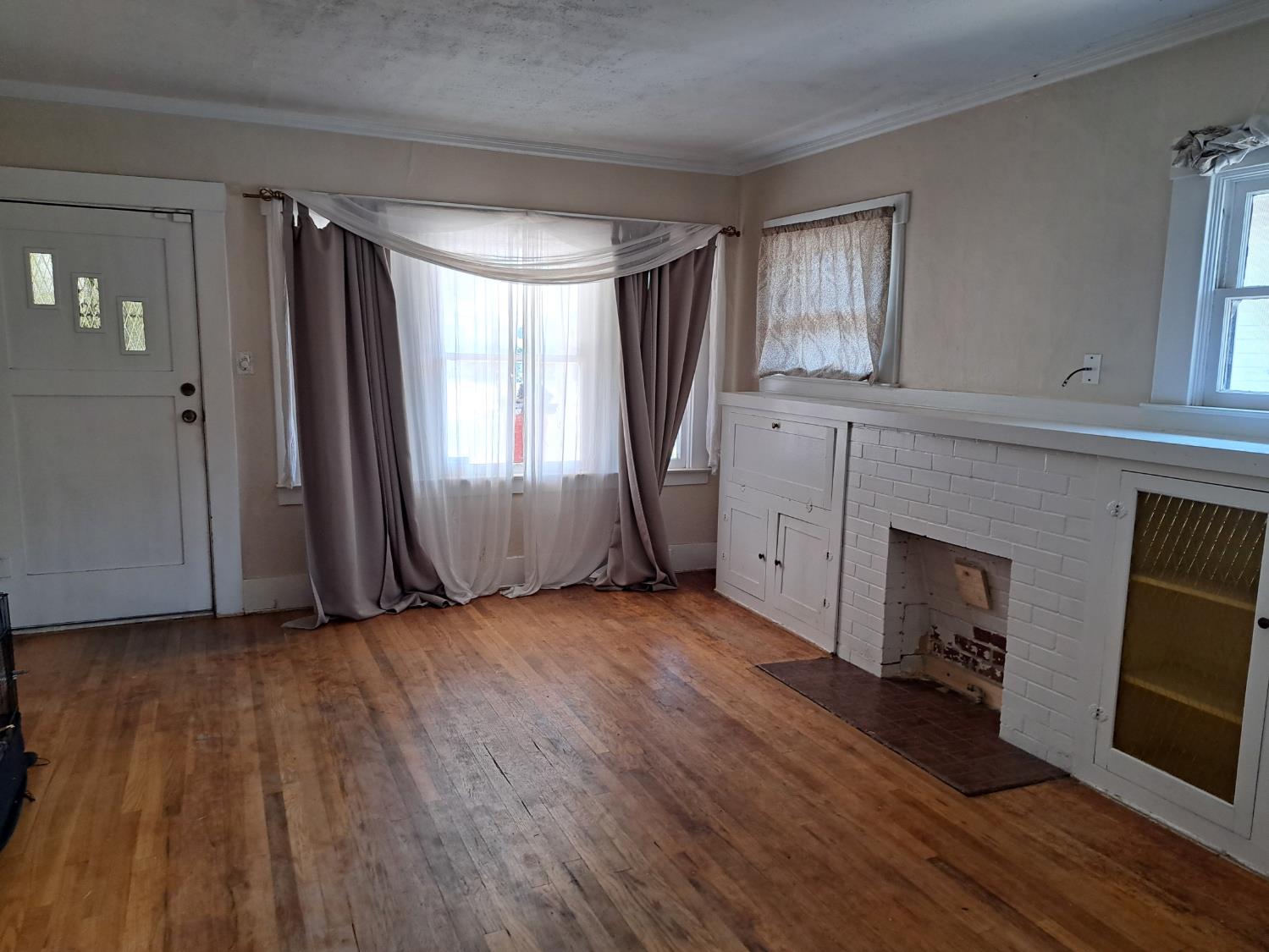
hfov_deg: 71.6
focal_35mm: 24
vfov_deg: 56.8
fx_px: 880
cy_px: 476
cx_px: 634
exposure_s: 1/60
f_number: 1.8
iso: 125
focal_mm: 5.23
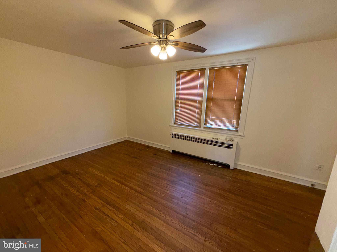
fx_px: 136
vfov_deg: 85.7
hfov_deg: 102.1
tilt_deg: -12.4
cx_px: 168
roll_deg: -1.4
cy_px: 126
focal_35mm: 14
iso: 125
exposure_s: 1/120
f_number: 2.2
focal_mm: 2.22
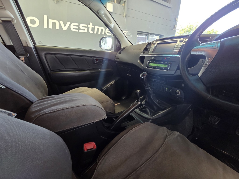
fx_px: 90
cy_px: 90
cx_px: 120
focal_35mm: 13
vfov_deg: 89.9
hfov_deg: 106.2
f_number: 2.2
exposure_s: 1/50
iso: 400
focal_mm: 2.2
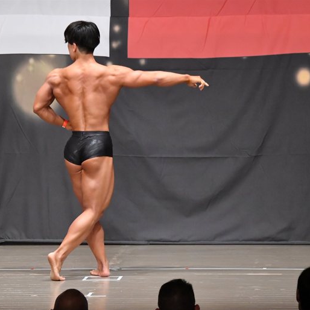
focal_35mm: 278
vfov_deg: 6.3
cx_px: 92
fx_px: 2817
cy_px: 155
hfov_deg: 6.3
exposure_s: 1/400
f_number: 5.6
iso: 8000
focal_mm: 145
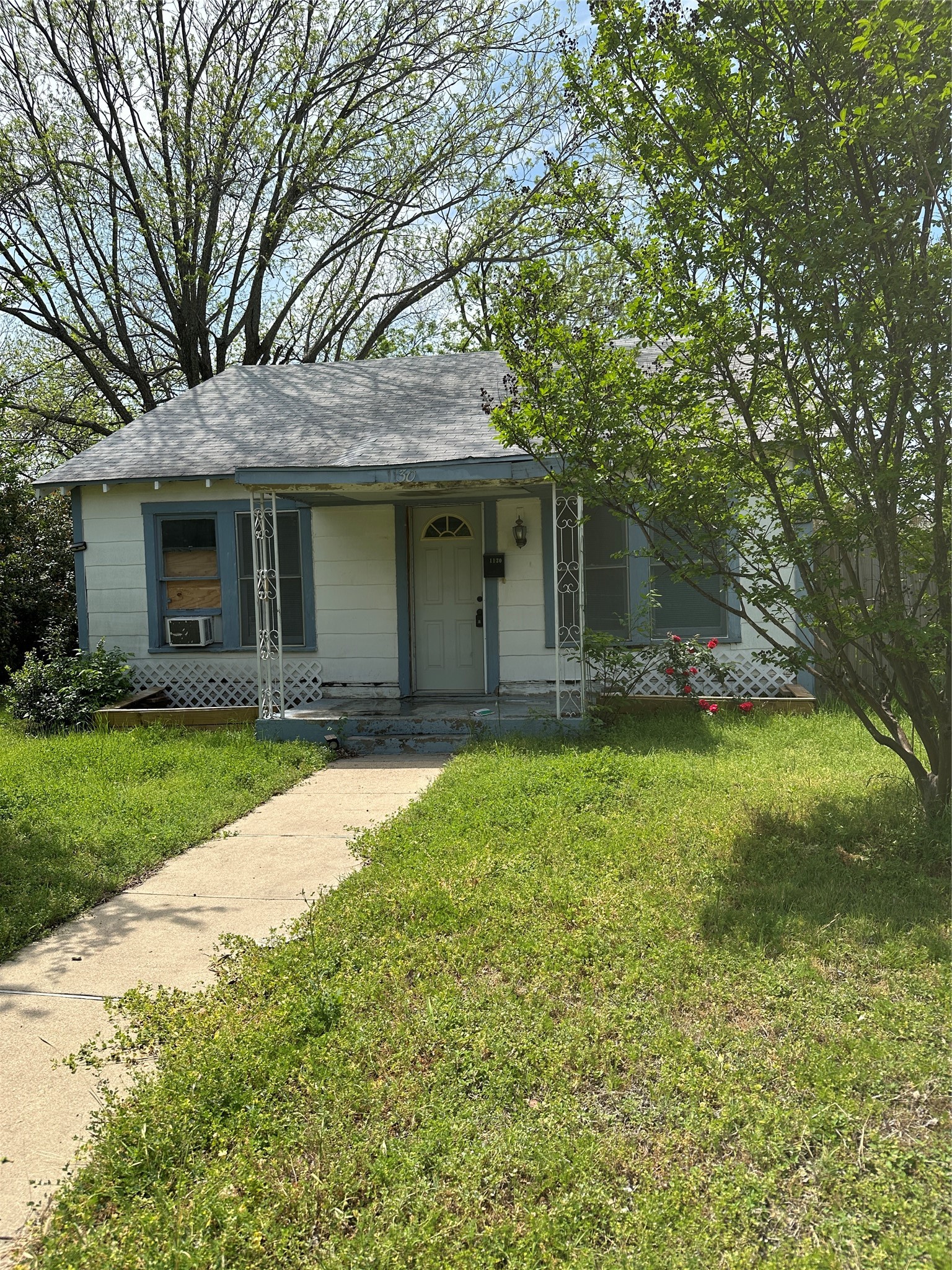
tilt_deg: -2.3
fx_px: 880
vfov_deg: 71.6
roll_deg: +1.5
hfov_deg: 56.8
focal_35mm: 24
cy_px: 635
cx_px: 476
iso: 80
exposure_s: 1/3717
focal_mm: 6.86
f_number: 1.78
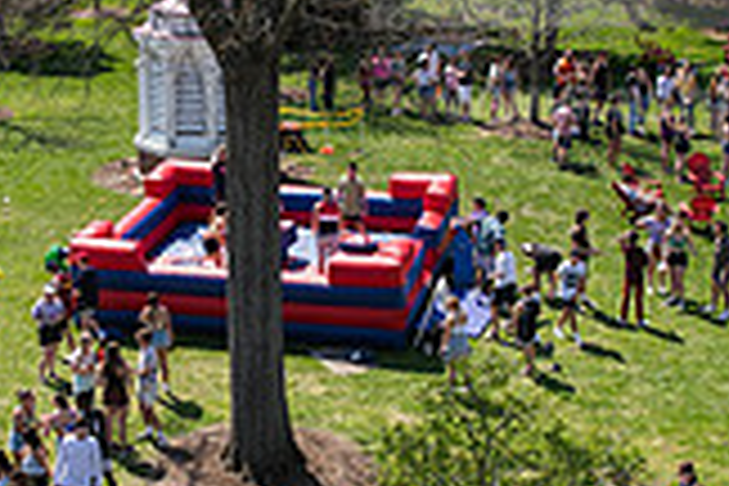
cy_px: 196
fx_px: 2106
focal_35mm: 104
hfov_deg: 19.6
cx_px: 234
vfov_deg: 13.2
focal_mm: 29
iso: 125
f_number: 5
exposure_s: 1/400
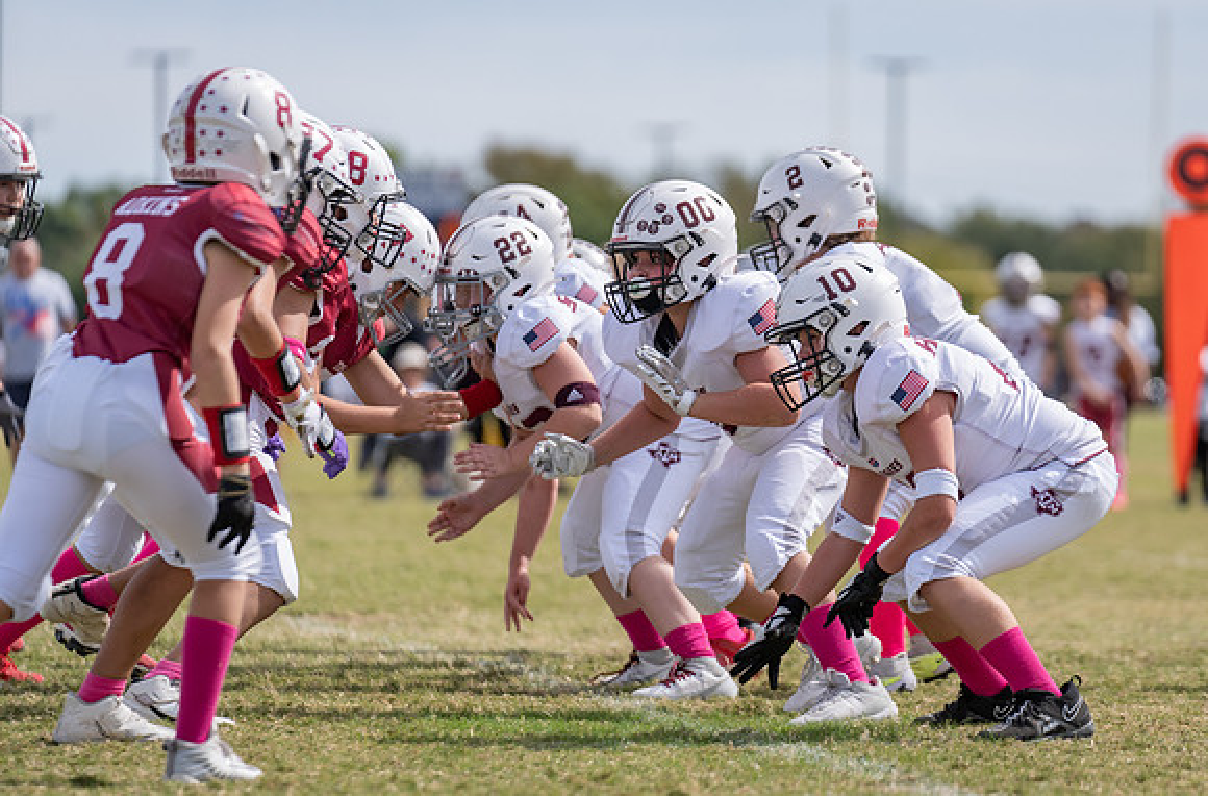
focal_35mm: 257
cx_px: 740
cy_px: 387
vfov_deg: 5.3
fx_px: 8577
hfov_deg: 8.1
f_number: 3.2
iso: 100
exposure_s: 1/1250
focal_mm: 200
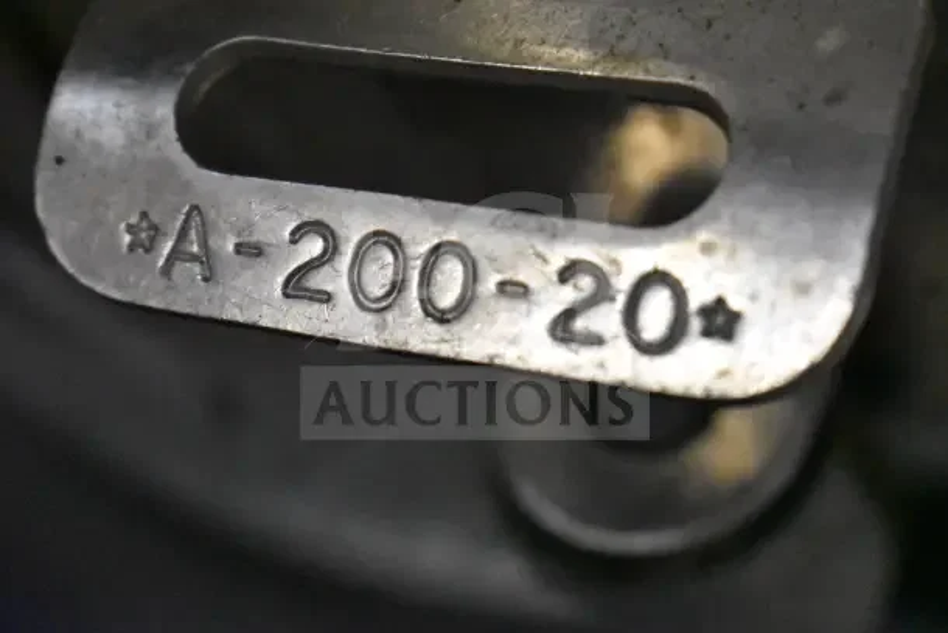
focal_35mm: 82
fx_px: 2173
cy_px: 316
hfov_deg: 24.6
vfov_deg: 16.6
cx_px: 474
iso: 16000
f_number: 5.6
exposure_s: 1/100
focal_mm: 55
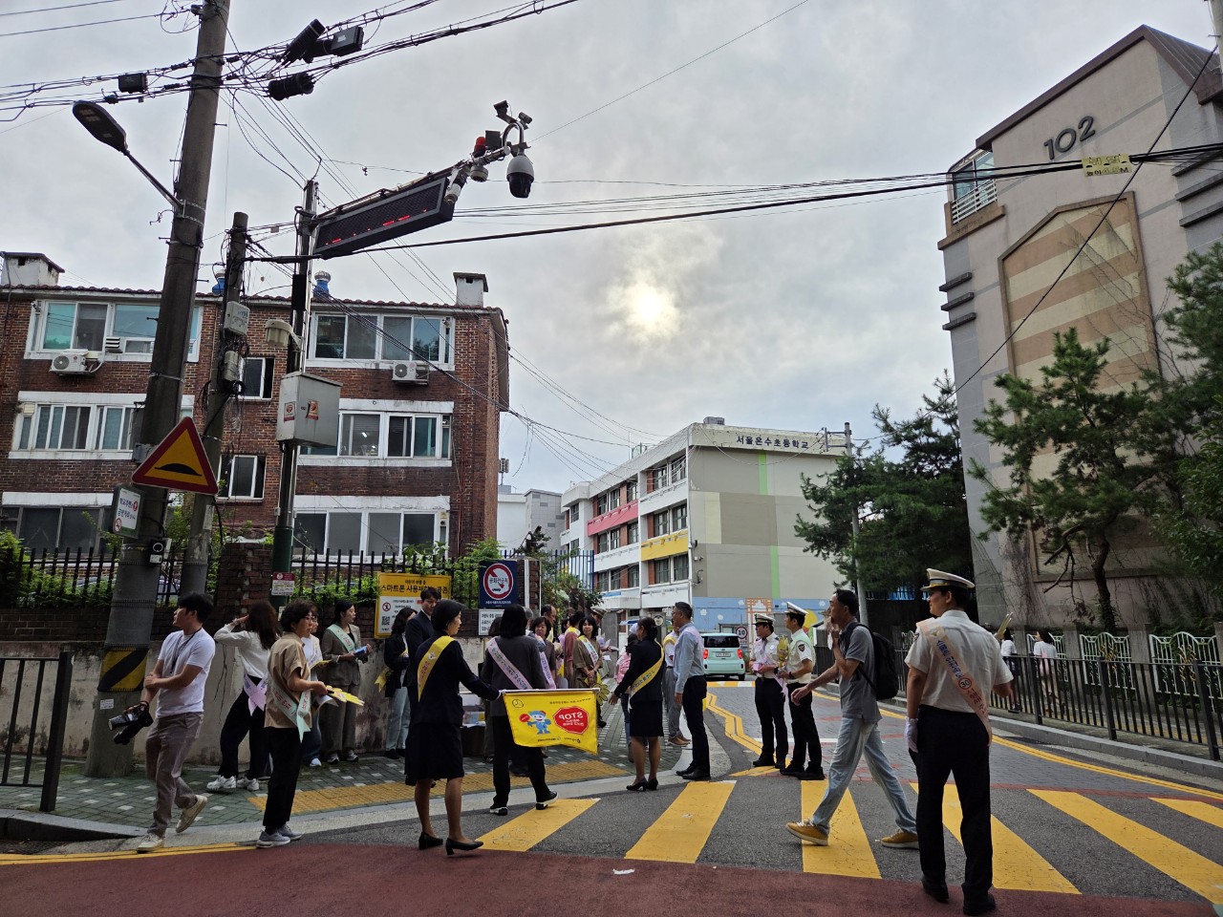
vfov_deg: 58.9
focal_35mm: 23
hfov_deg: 73.9
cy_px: 458
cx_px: 612
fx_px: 813
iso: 80
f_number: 1.8
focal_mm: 5.4
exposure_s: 1/4274
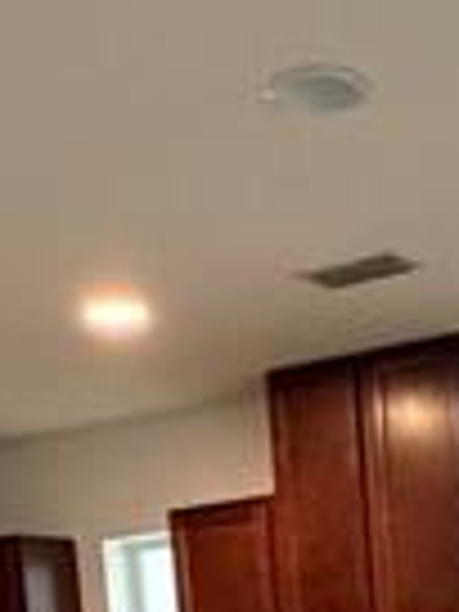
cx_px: 418
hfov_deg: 18.3
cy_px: 932
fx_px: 1397
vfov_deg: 20.8
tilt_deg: -11.1
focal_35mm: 79
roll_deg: +4.1
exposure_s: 1/60
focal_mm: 2.22
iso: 800
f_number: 2.2
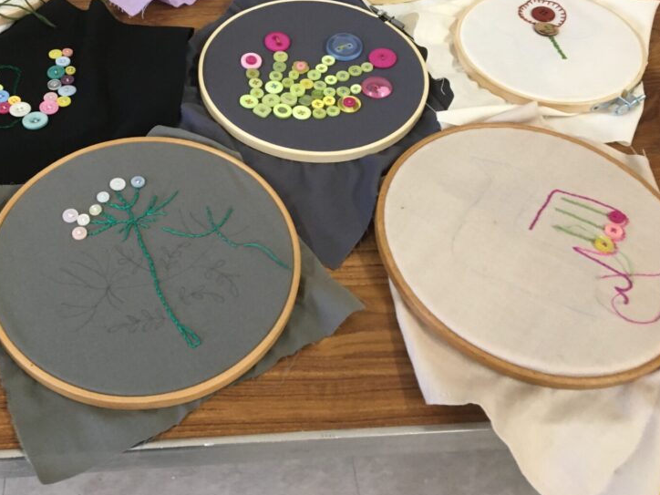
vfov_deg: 34.8
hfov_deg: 45.0
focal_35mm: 41
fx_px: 782
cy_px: 166
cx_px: 214
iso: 160
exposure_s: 1/33
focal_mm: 4.15
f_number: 2.2
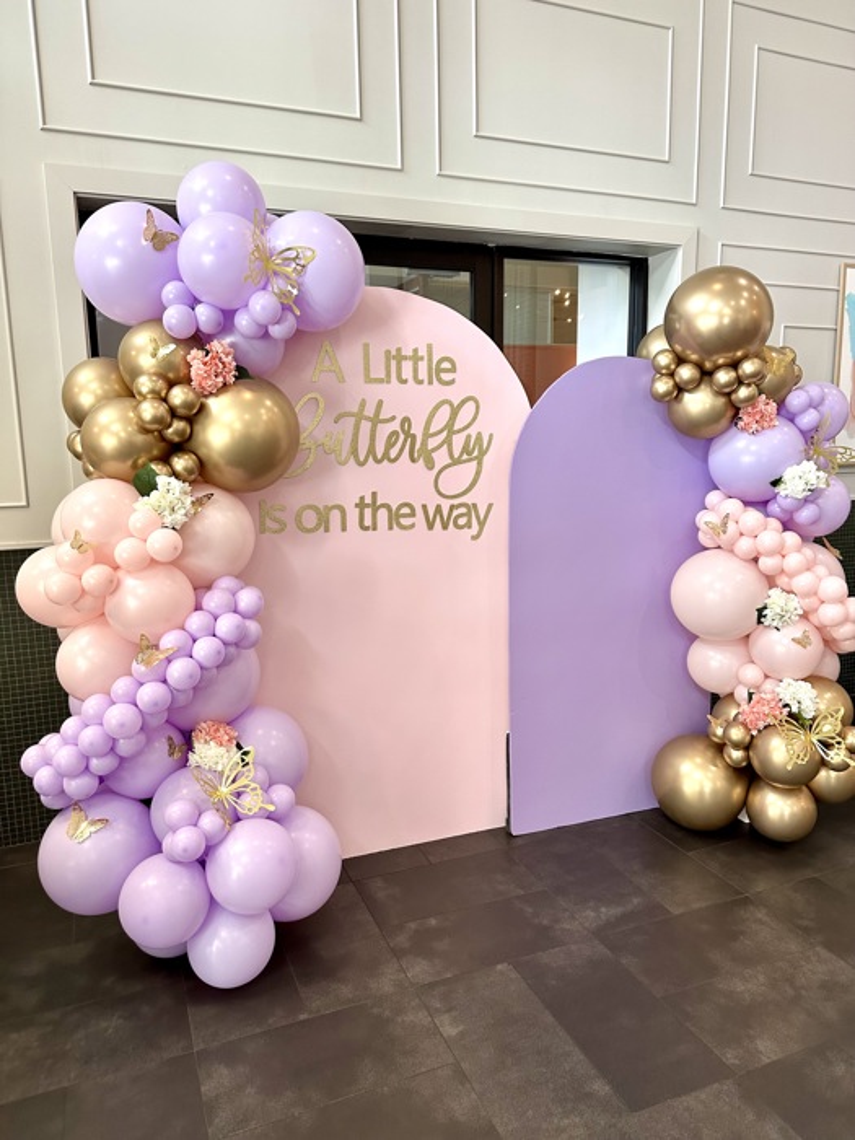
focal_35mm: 24
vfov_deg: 71.6
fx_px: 790
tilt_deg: -9.2
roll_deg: +0.6
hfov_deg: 56.8
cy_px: 570
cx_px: 428
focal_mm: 6.86
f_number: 1.78
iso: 160
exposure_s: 1/60
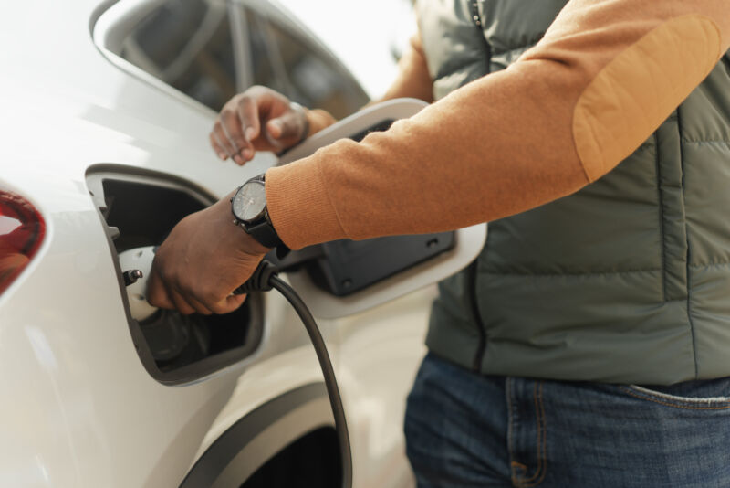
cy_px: 244
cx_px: 365
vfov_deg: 37.9
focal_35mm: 35
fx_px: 710
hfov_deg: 54.4
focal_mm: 35
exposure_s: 1/800
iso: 100
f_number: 1.4
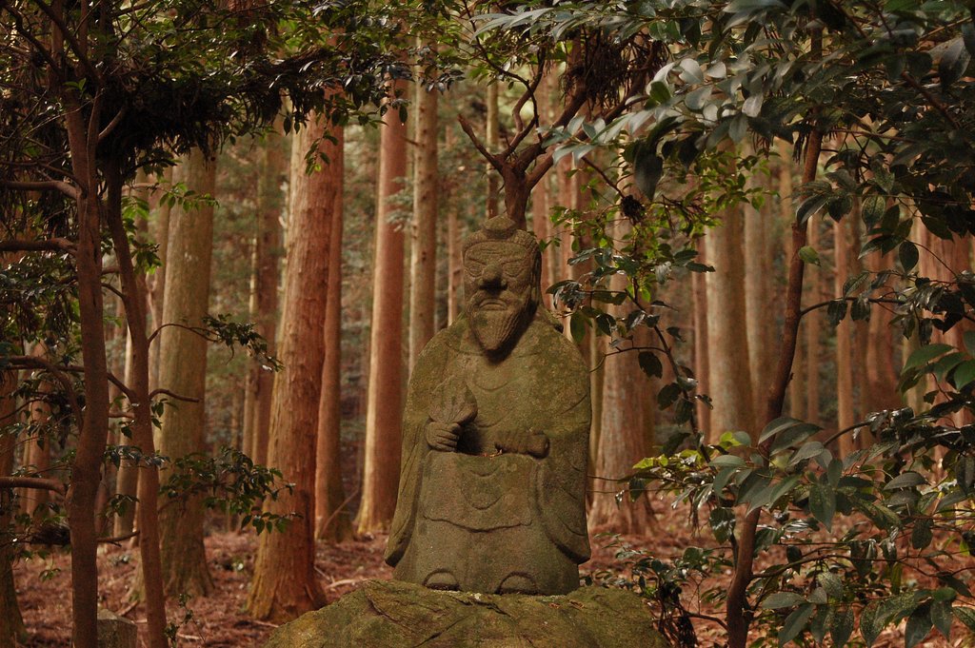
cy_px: 324
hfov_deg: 28.1
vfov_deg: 18.9
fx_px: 1948
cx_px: 488
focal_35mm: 72
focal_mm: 48
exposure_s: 1/125
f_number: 4.5
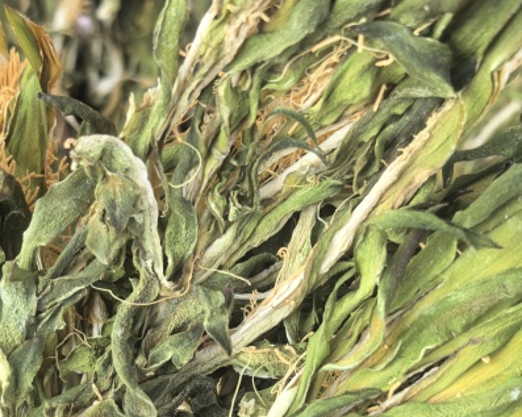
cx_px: 300
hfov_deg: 30.0
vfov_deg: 23.5
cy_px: 382
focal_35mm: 63
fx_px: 973
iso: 50
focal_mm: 6.98
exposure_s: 1/149
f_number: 2
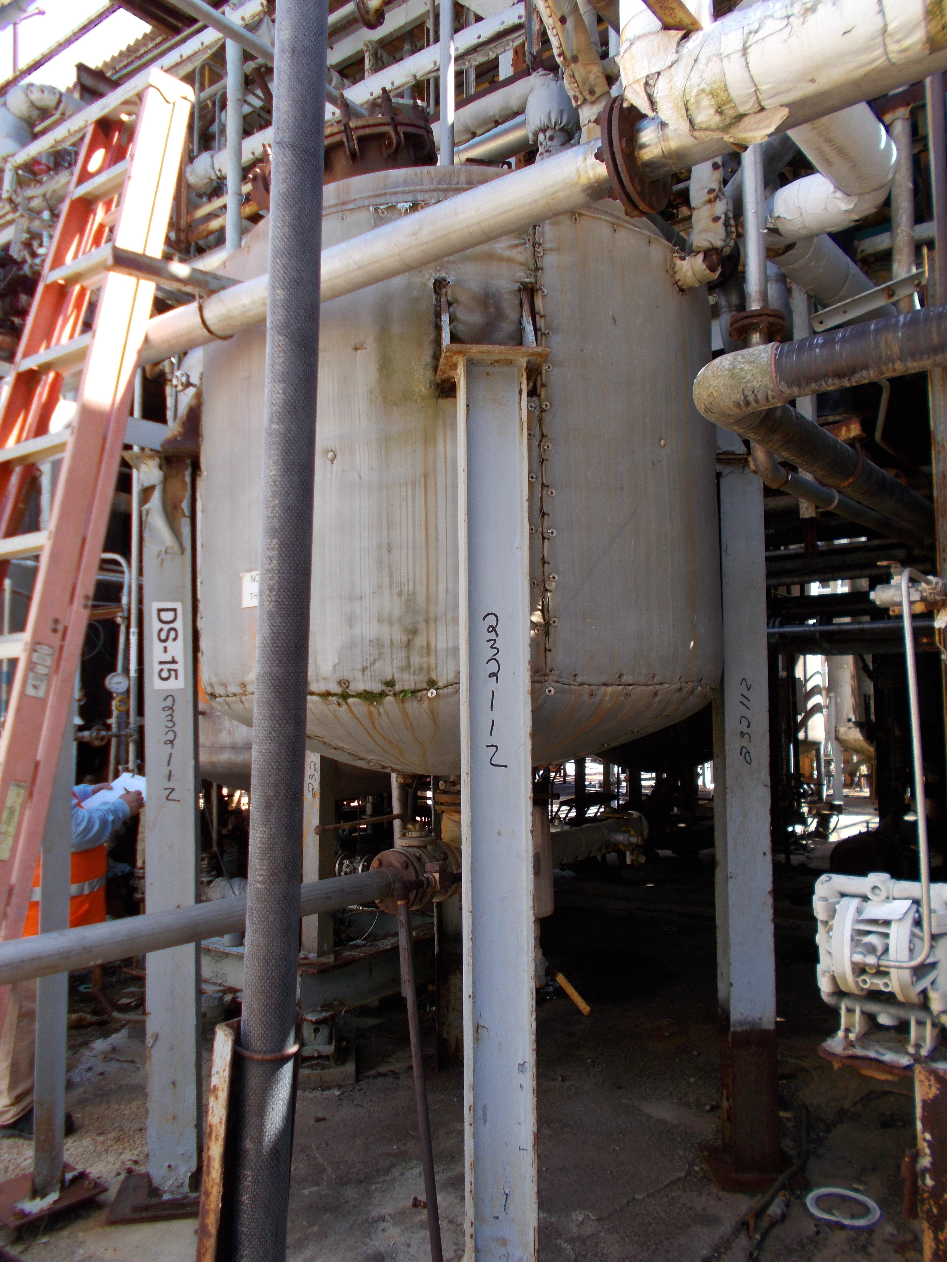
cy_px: 631
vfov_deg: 67.3
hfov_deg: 53.1
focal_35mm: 26
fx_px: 948
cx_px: 474
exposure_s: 1/100
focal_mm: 4.6
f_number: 3.2
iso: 80
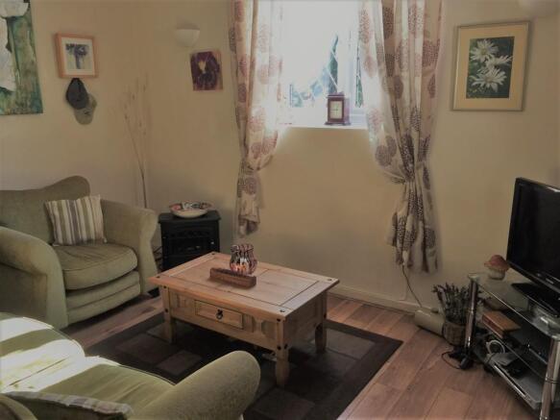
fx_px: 469
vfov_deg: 48.2
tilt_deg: -14.7
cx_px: 280
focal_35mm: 29
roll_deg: -0.1
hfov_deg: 61.7
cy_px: 210
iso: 25
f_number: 2.2
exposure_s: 1/60
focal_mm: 4.15
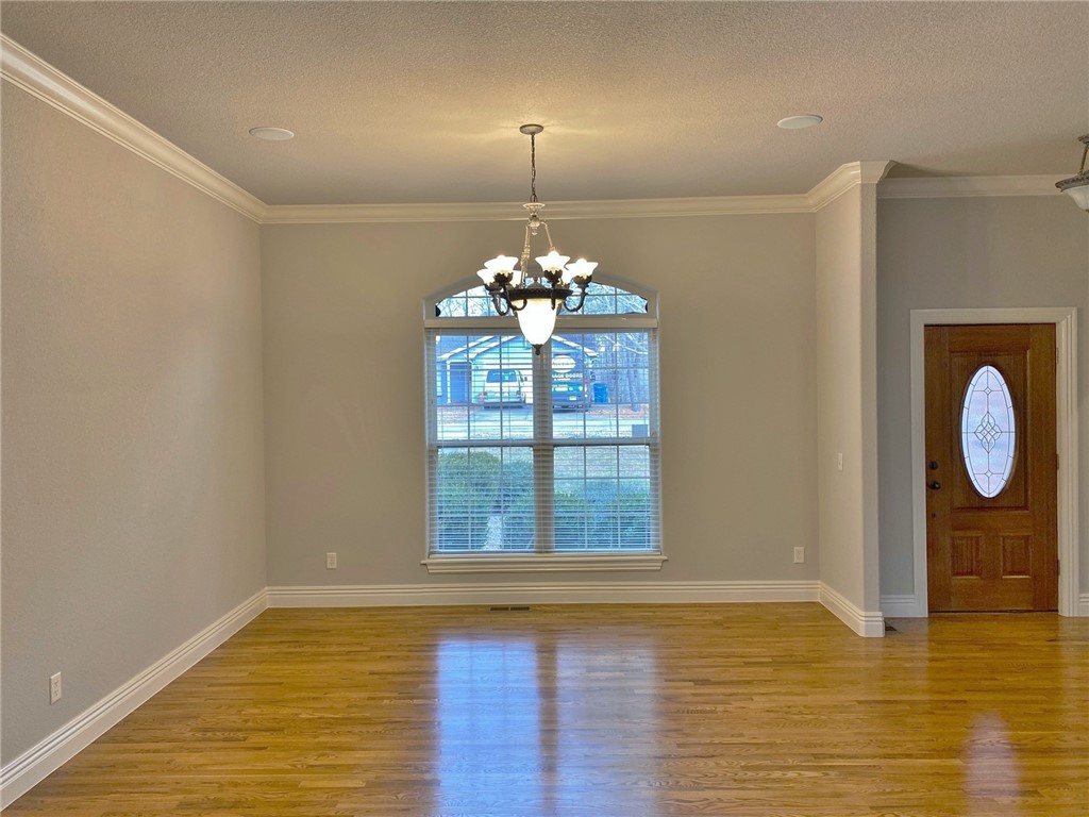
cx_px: 544
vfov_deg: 53.1
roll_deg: +1.0
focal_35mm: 26
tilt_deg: +0.0
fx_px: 818
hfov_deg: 67.3
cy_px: 408
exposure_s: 1/120
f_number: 1.8
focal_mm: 4.25
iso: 100
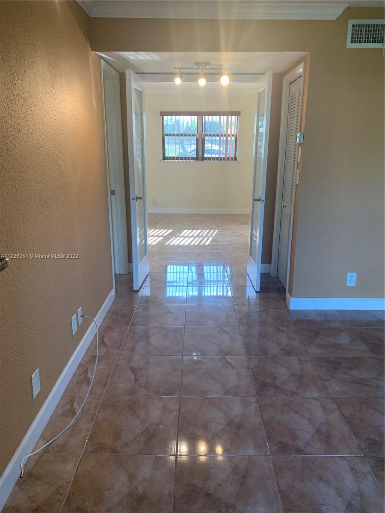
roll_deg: -0.1
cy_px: 256
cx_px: 192
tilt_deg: -14.9
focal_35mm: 26
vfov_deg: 67.3
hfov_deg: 53.1
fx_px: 386
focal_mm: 4.25
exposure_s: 1/120
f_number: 1.8
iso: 80
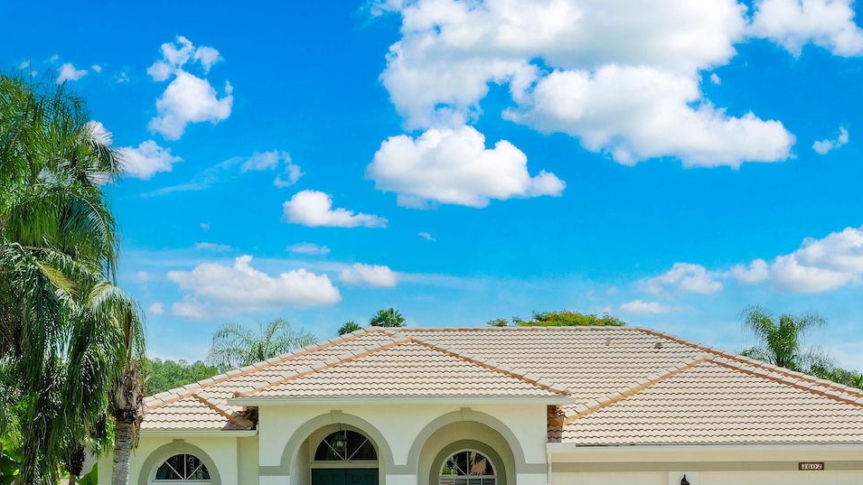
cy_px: 459
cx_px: 492
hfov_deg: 43.6
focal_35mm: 47
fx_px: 1075
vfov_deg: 24.5
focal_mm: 10.26
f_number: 5.6
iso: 100
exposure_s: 1/320
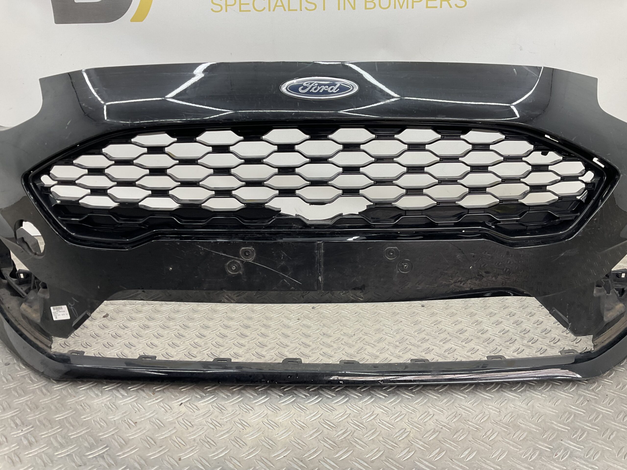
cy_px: 235
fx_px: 525
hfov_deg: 61.7
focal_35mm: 29
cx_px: 314
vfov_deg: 48.2
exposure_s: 1/120
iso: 32
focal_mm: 3
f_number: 1.8
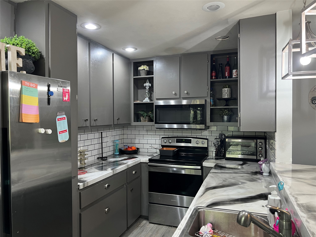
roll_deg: +0.2
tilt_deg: -1.0
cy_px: 118
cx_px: 158
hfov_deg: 67.3
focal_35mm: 26
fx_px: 237
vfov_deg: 53.1
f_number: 1.5
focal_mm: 5.7
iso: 125
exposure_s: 1/60
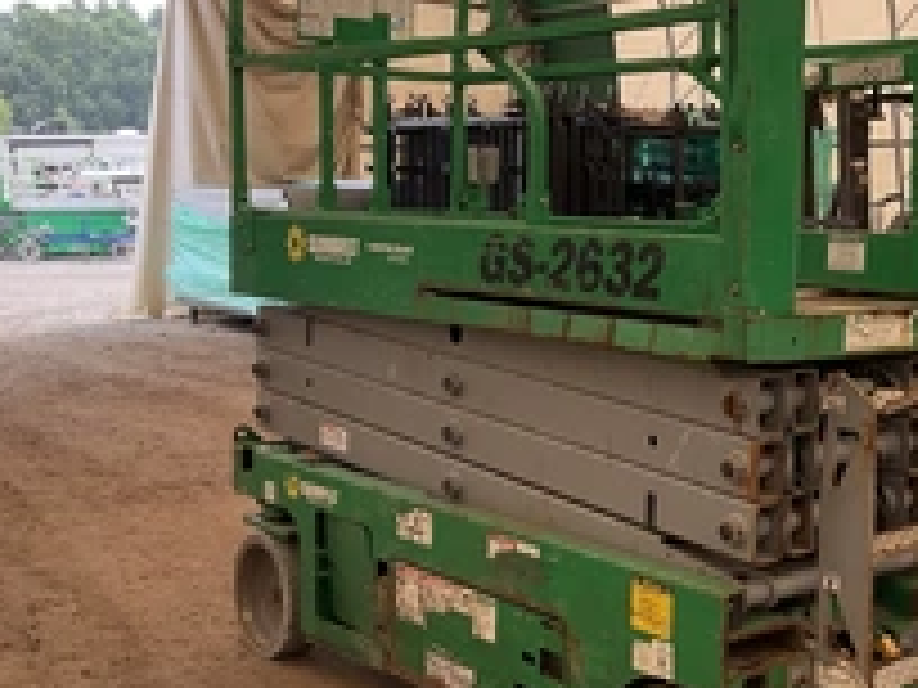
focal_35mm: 57
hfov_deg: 32.9
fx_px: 1512
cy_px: 333
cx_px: 720
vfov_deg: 25.7
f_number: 1.8
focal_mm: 3
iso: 20
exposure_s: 1/239
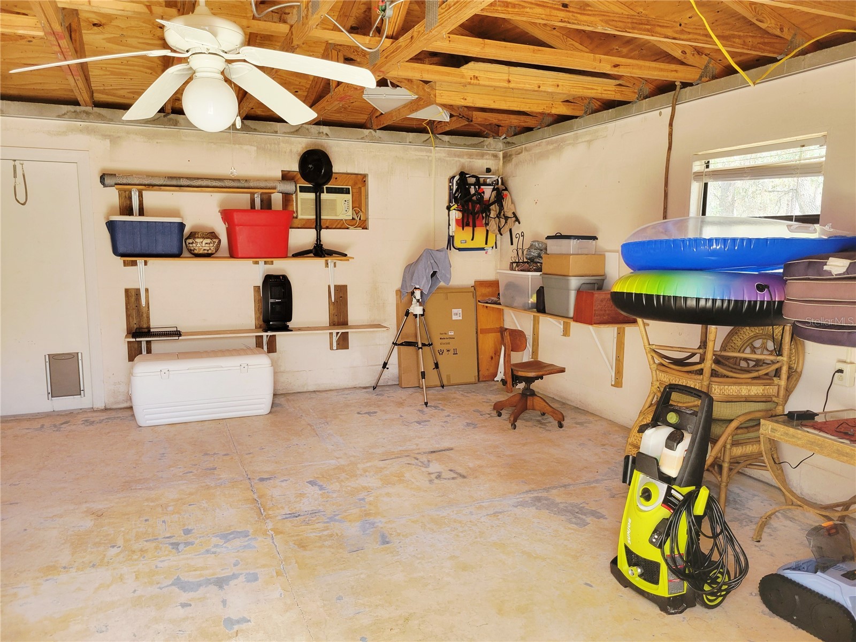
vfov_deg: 53.1
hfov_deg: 67.3
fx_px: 643
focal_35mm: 26
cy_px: 321
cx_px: 428
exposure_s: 1/120
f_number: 1.8
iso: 160
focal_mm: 5.4
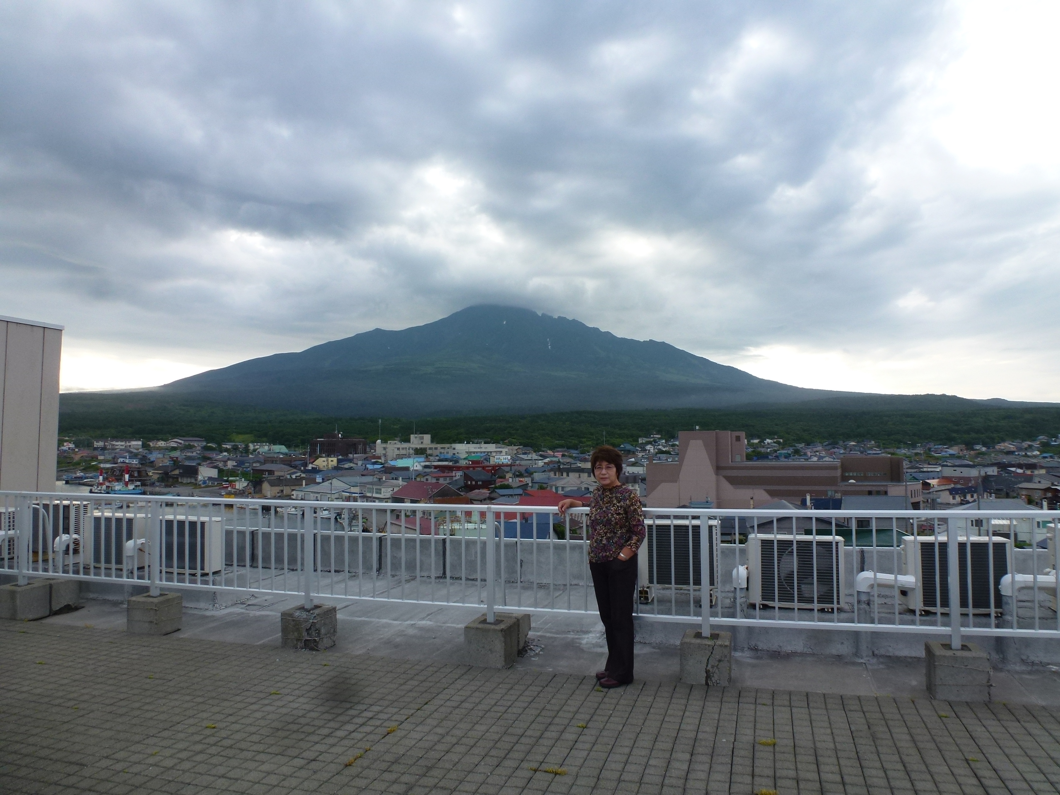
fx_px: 735
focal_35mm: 24
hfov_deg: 71.6
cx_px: 530
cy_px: 398
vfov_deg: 56.8
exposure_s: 1/320
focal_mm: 4.3
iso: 100
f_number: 4
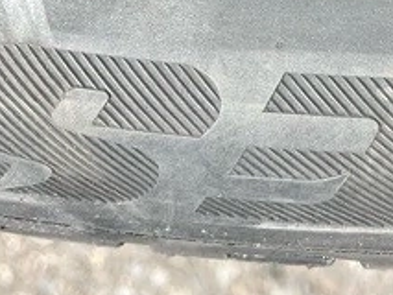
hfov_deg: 15.9
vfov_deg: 11.4
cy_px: -218
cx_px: 356
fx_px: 1386
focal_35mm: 122
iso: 50
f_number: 1.6
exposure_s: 1/1372
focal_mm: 5.1
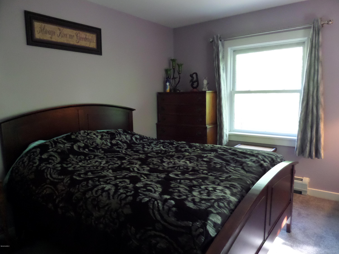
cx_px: 170
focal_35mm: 24
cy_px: 127
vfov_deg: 56.8
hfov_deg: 71.6
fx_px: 235
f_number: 3.2
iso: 800
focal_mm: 4
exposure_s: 1/15
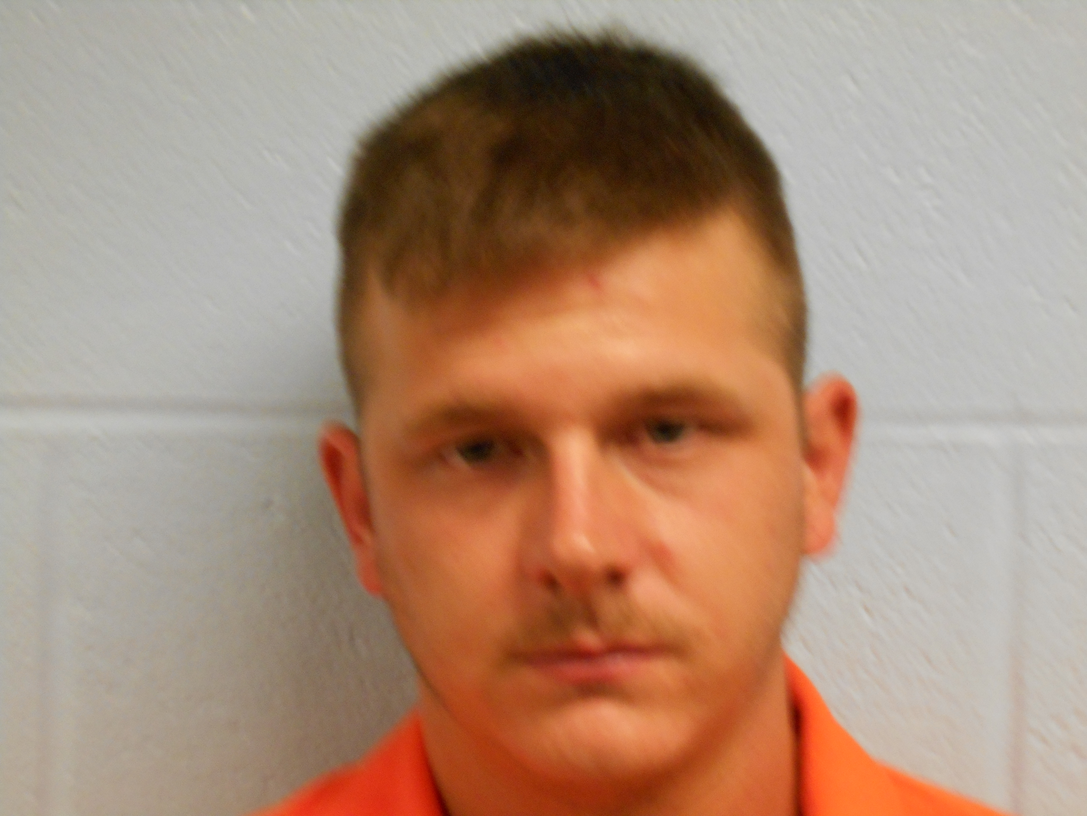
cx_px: 544
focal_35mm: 65
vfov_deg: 22.6
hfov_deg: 29.8
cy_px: 408
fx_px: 2041
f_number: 5.3
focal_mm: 11.6
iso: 400
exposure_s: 1/20
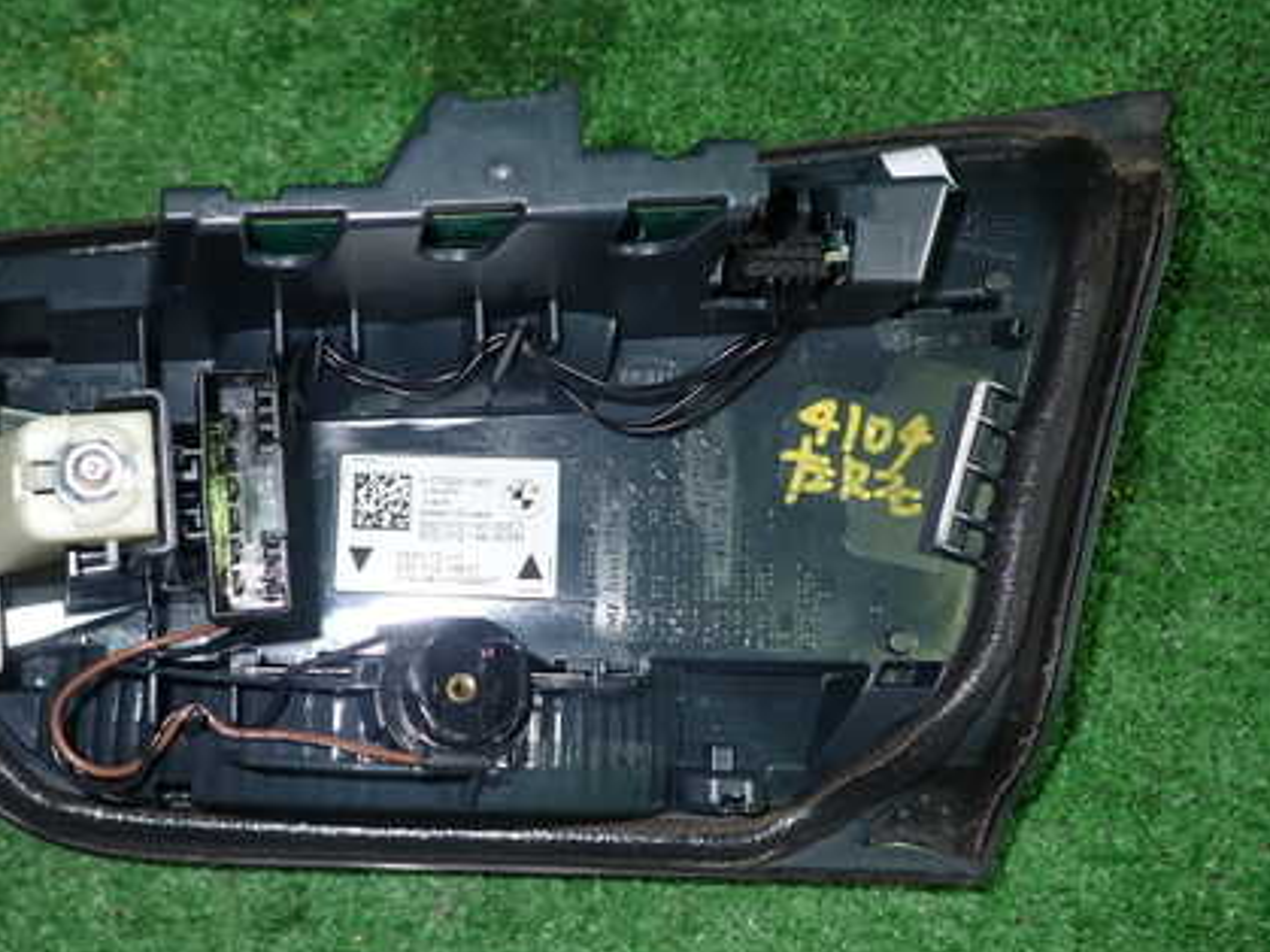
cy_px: 434
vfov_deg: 33.6
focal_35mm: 43
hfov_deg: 43.5
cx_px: 470
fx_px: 1577
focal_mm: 5.4
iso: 200
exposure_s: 1/30
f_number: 6.3
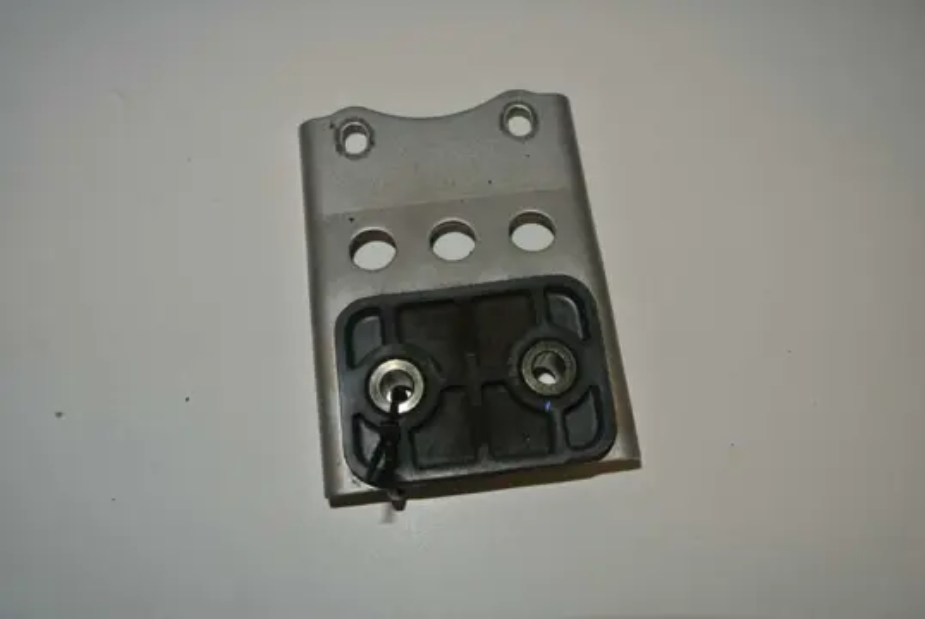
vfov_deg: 39.0
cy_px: 310
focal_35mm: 34
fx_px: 875
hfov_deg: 55.7
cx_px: 462
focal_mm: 12.7
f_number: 3.8
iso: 200
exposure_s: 1/60
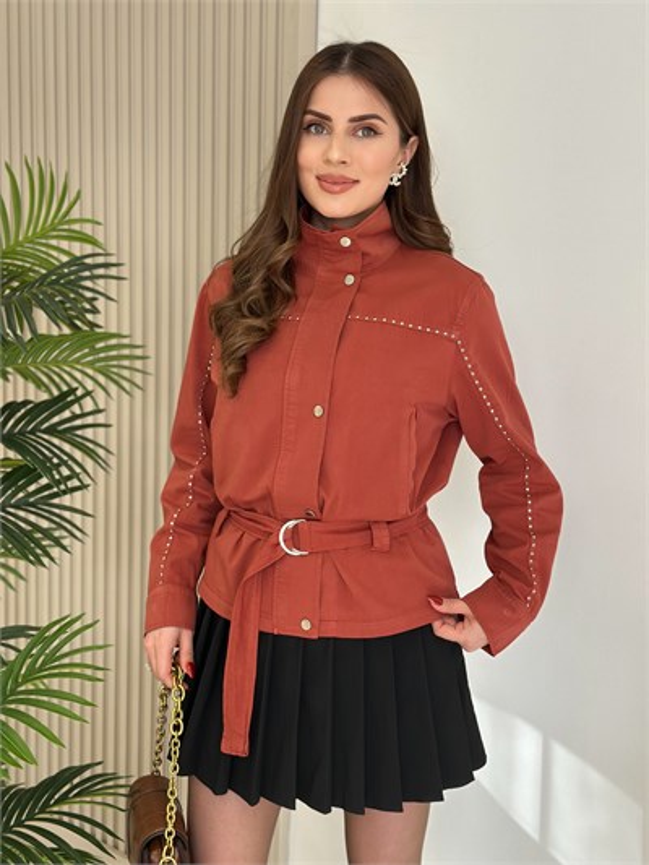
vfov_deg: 39.6
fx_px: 1199
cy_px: 432
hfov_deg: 30.3
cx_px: 324
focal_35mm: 48
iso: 80
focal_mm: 6.86
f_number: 1.78
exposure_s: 1/238
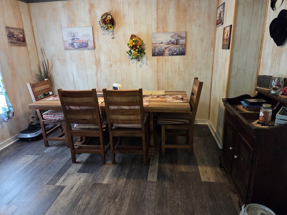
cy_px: 109
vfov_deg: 56.8
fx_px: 199
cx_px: 140
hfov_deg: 71.6
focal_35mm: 24
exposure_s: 1/120
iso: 1250
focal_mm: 5.4
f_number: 1.8
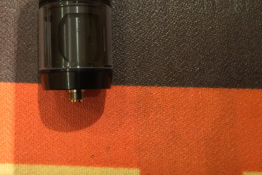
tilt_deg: -85.0
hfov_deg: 41.1
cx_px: 79
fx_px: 342
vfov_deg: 28.3
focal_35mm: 47
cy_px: 47
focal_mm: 3.3
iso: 200
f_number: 2.4
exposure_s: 1/25
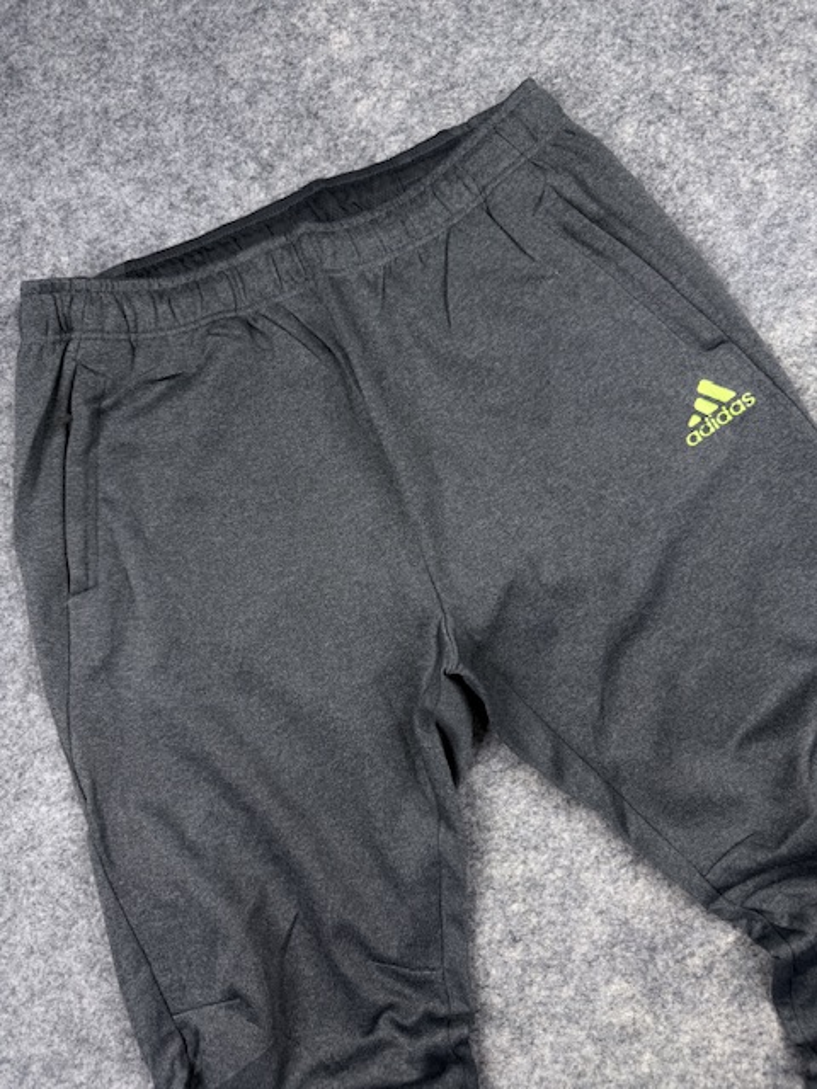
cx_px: 408
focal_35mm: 24
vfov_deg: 71.6
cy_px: 544
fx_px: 755
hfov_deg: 56.8
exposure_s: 1/121
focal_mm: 6.76
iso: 64
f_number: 1.78
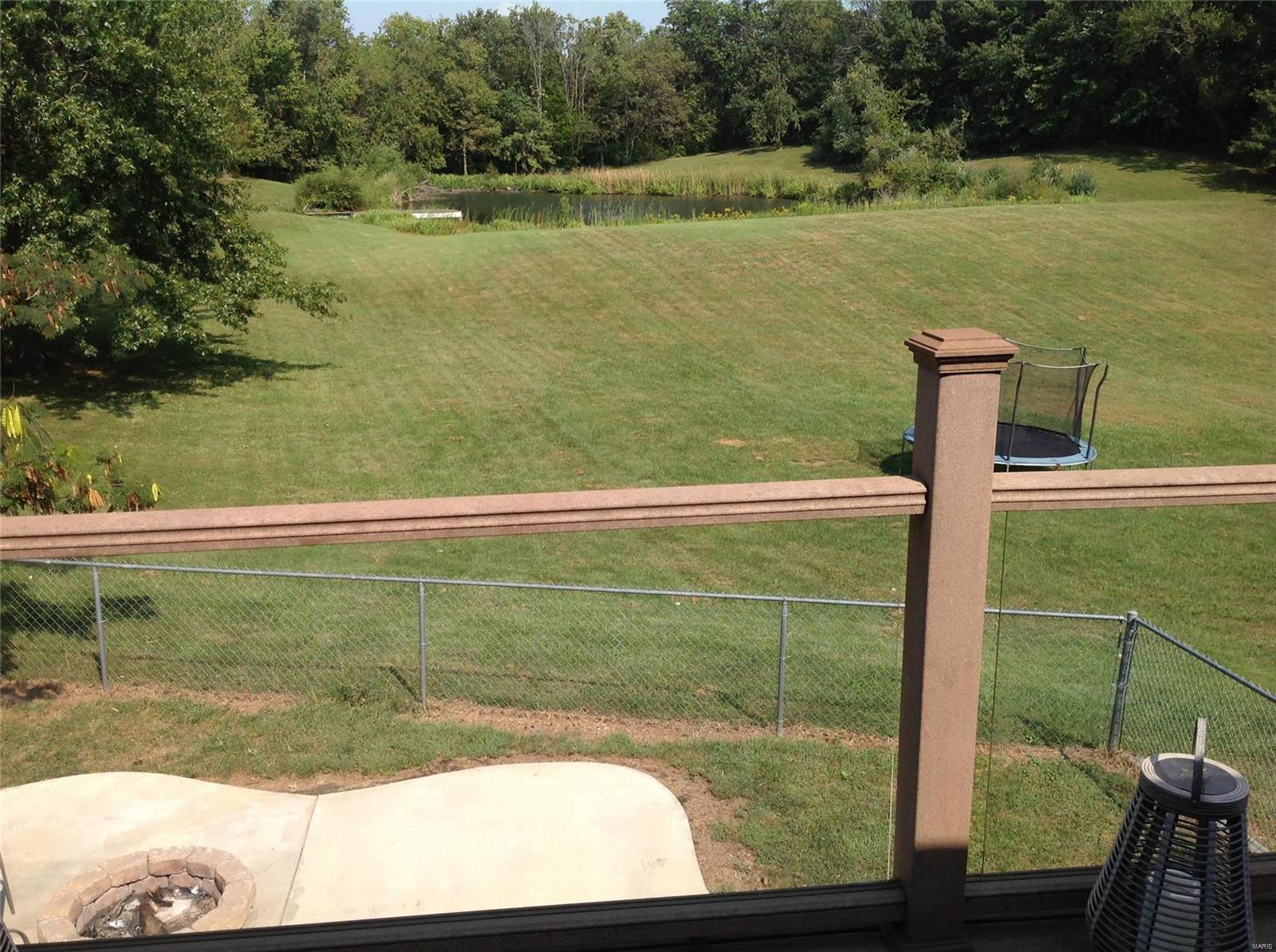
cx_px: 638
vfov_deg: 40.6
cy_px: 476
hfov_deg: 52.7
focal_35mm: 35
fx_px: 1288
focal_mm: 4.28
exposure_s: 1/1779
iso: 50
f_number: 2.4
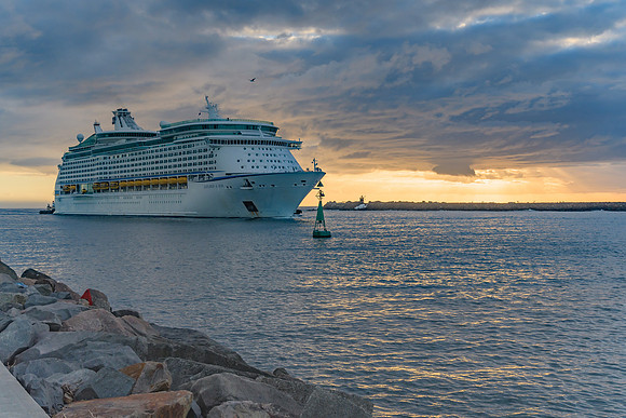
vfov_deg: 28.0
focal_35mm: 48
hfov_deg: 41.0
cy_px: 204
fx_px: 836
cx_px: 320
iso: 100
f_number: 6.3
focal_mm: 31
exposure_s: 1/400
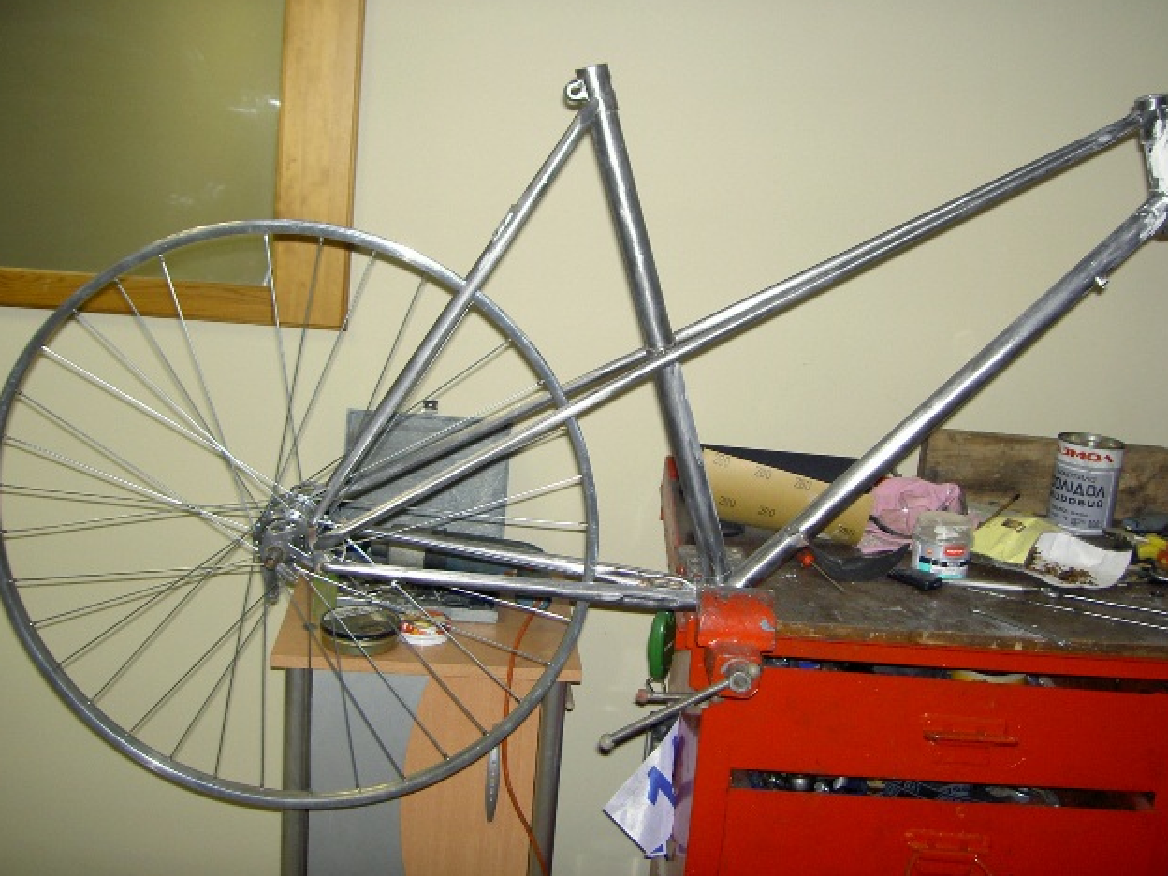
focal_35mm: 40
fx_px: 1350
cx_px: 593
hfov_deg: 46.8
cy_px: 429
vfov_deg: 36.0
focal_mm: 8
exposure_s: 1/60
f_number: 2.8
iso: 100
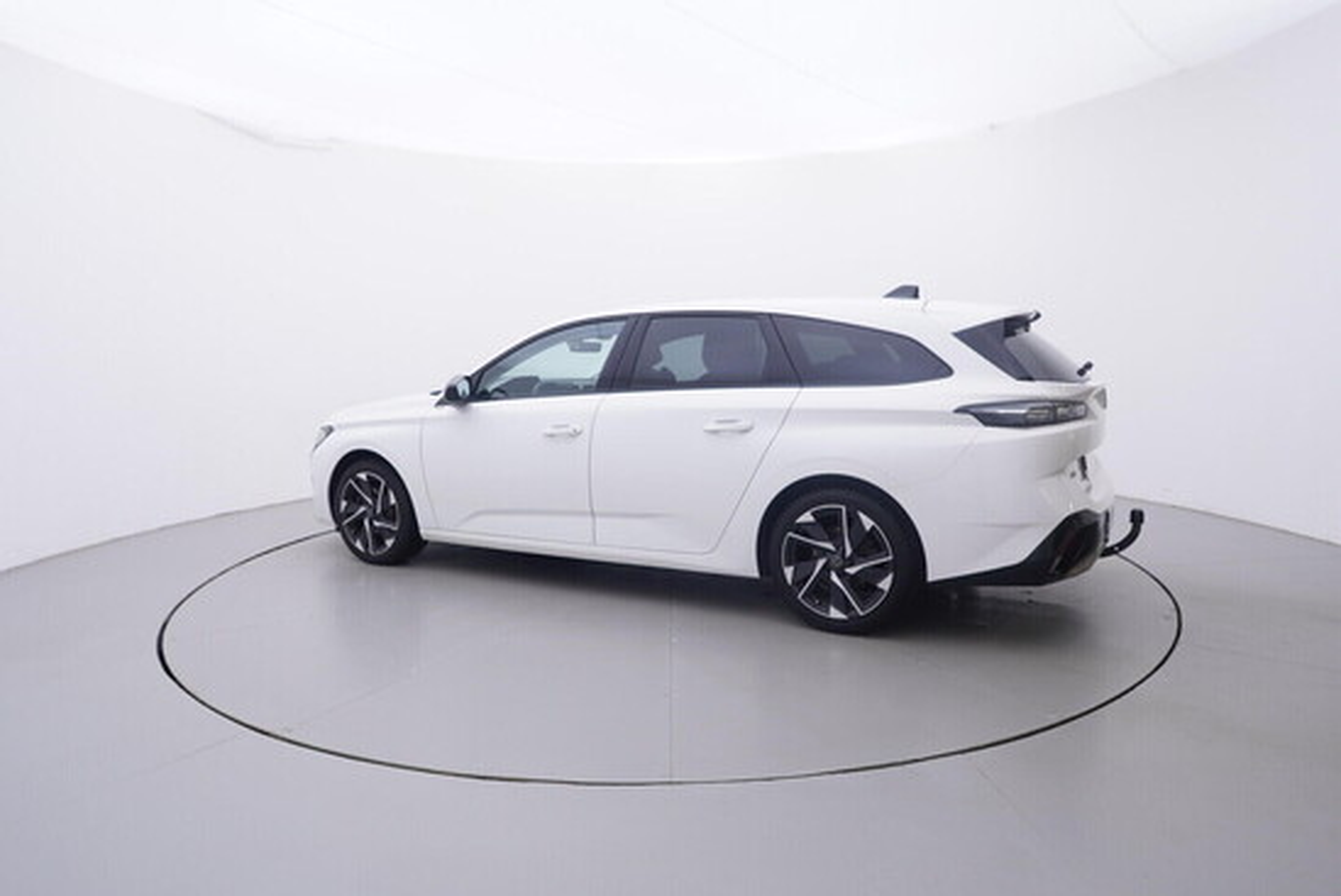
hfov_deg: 77.3
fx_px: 839
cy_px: 448
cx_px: 670
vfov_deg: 56.2
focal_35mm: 22
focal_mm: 15
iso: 200
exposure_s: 1/80
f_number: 5
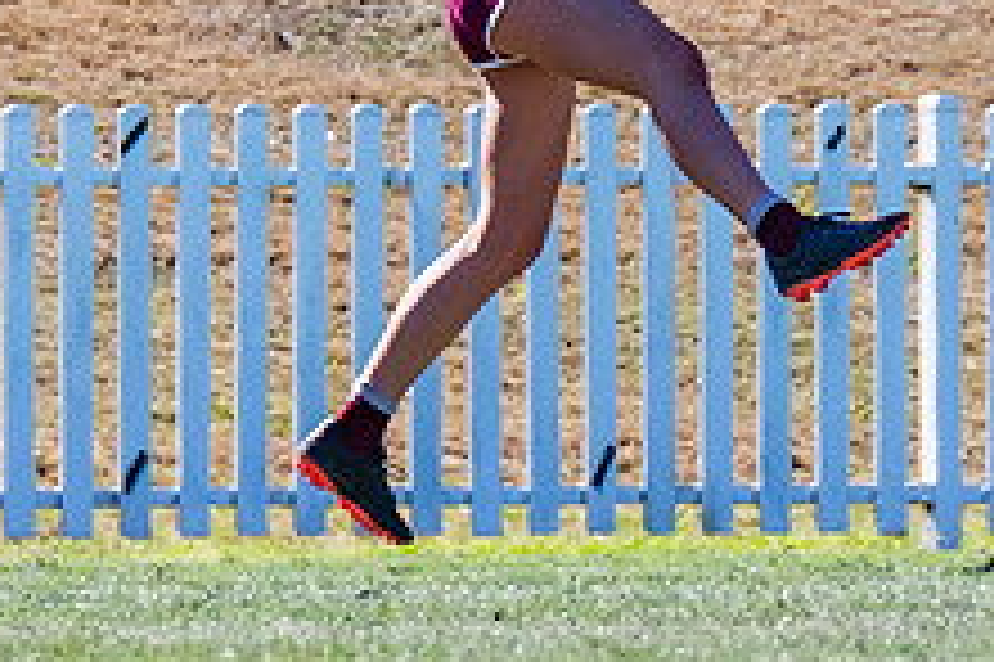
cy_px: -155
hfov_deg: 0.9
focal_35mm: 2325
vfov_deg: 0.6
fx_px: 64146
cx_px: 558
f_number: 8
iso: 800
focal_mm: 420
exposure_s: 1/1600
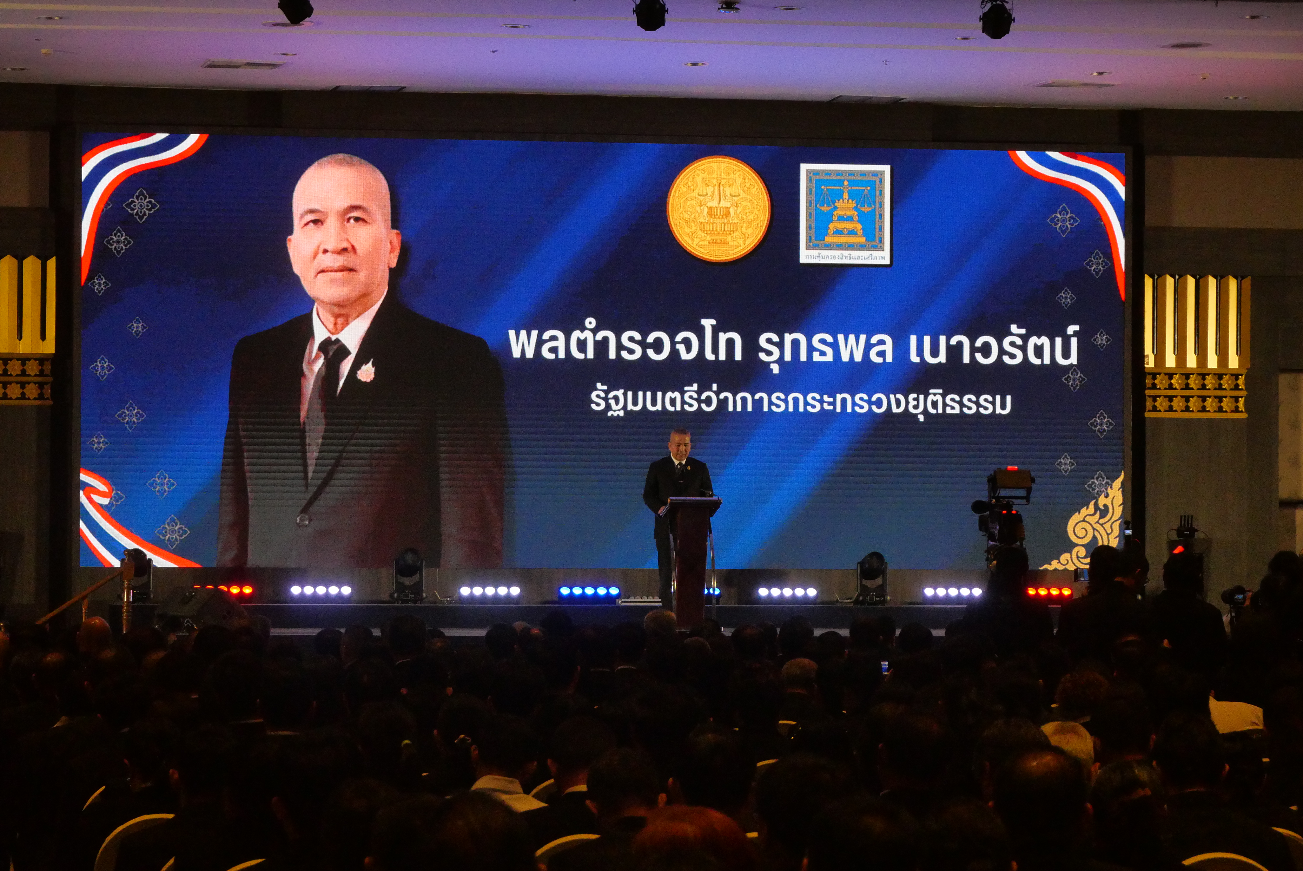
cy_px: 436
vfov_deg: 11.1
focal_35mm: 124
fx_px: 4491
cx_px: 652
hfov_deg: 16.5
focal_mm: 60
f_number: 7.1
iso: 4000
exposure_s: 1/320
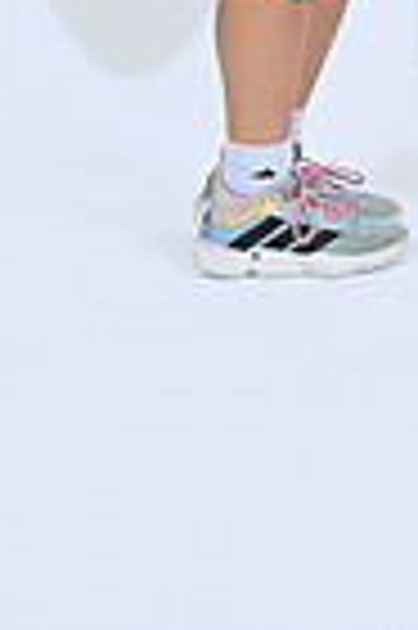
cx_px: 580
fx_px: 2409
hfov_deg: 9.7
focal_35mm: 138
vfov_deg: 13.8
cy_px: -378
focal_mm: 43
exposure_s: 1/200
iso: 160
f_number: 7.1
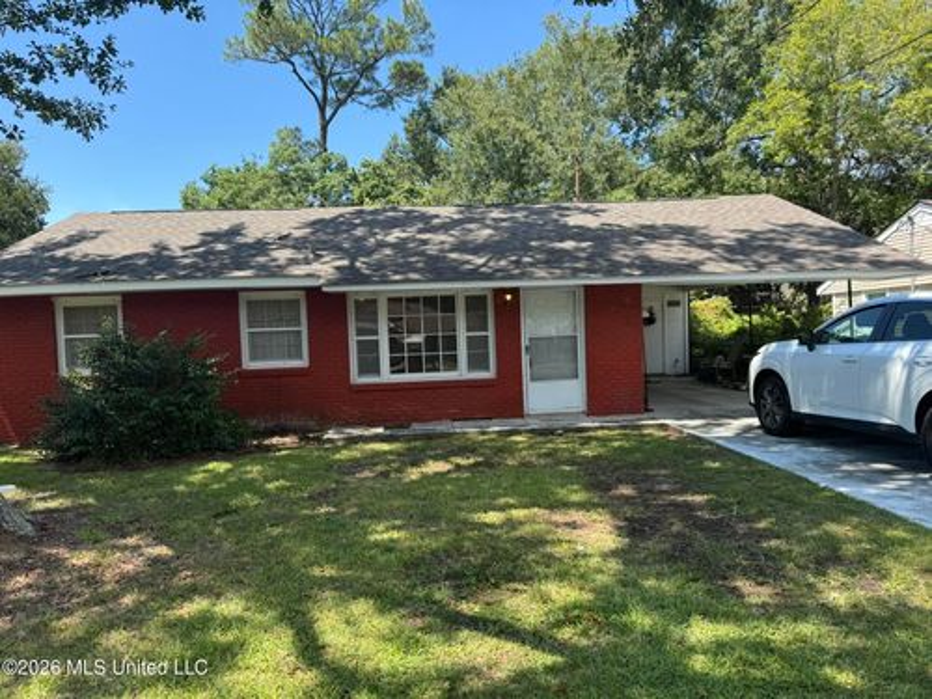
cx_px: 466
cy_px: 350
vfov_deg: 56.8
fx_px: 646
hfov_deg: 71.6
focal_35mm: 24
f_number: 1.78
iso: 80
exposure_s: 1/1215
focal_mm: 6.76
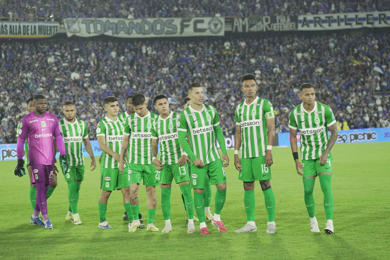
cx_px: 195
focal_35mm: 128
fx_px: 1387
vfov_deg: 10.7
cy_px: 130
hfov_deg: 16.0
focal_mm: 128
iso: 10000
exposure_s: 1/1000
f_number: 5.6
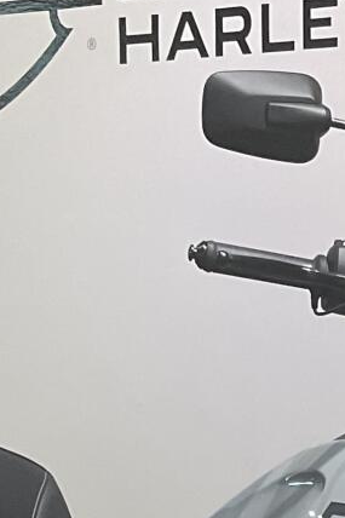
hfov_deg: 9.4
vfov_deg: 13.7
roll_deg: -0.8
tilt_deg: -10.9
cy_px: 758
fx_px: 2028
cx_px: 523
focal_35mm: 141
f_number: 1.8
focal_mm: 3
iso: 64
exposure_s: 1/60
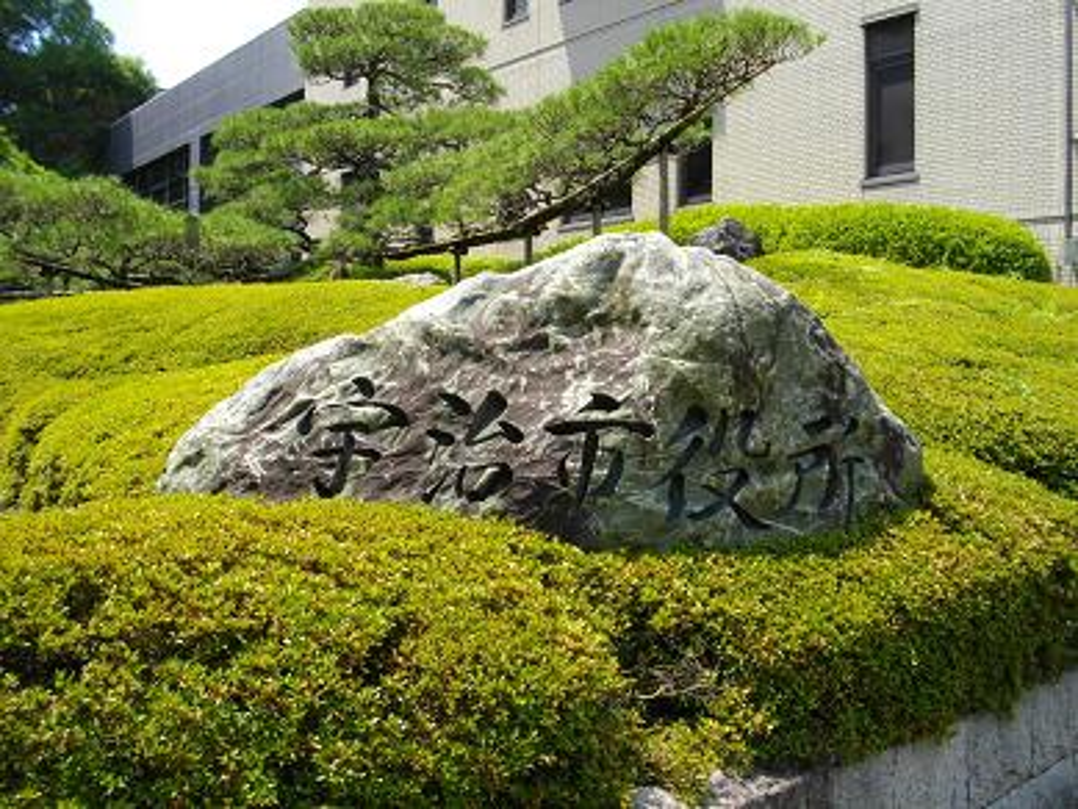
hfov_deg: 56.8
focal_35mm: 32
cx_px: 539
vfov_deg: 44.2
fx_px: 997
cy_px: 404
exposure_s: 1/200
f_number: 5.5
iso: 100
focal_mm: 5.7
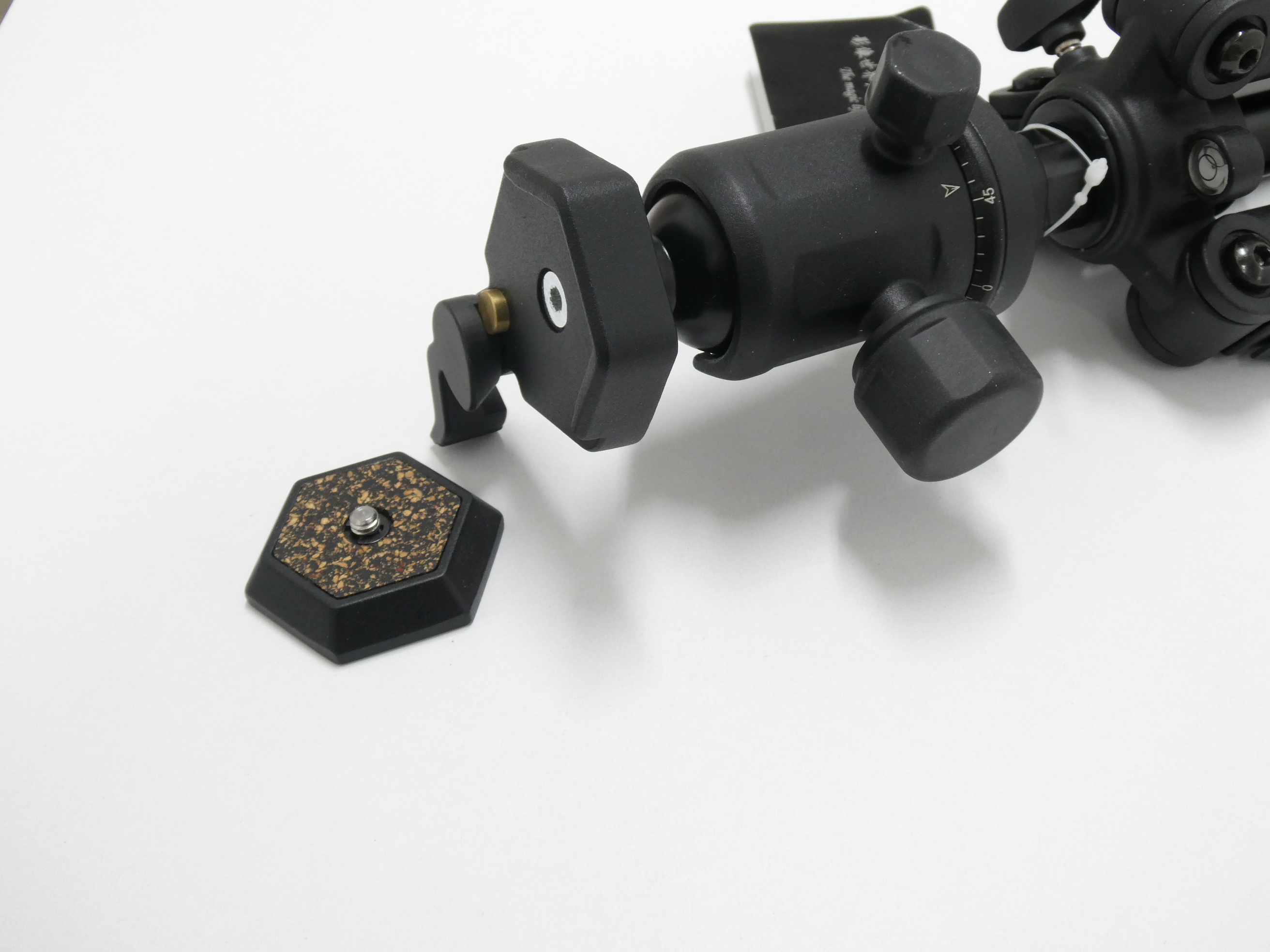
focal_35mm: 47
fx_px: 1724
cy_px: 476
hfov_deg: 40.4
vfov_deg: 30.9
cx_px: 635
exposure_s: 1/8
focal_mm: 8.4
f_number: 4.1
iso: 200
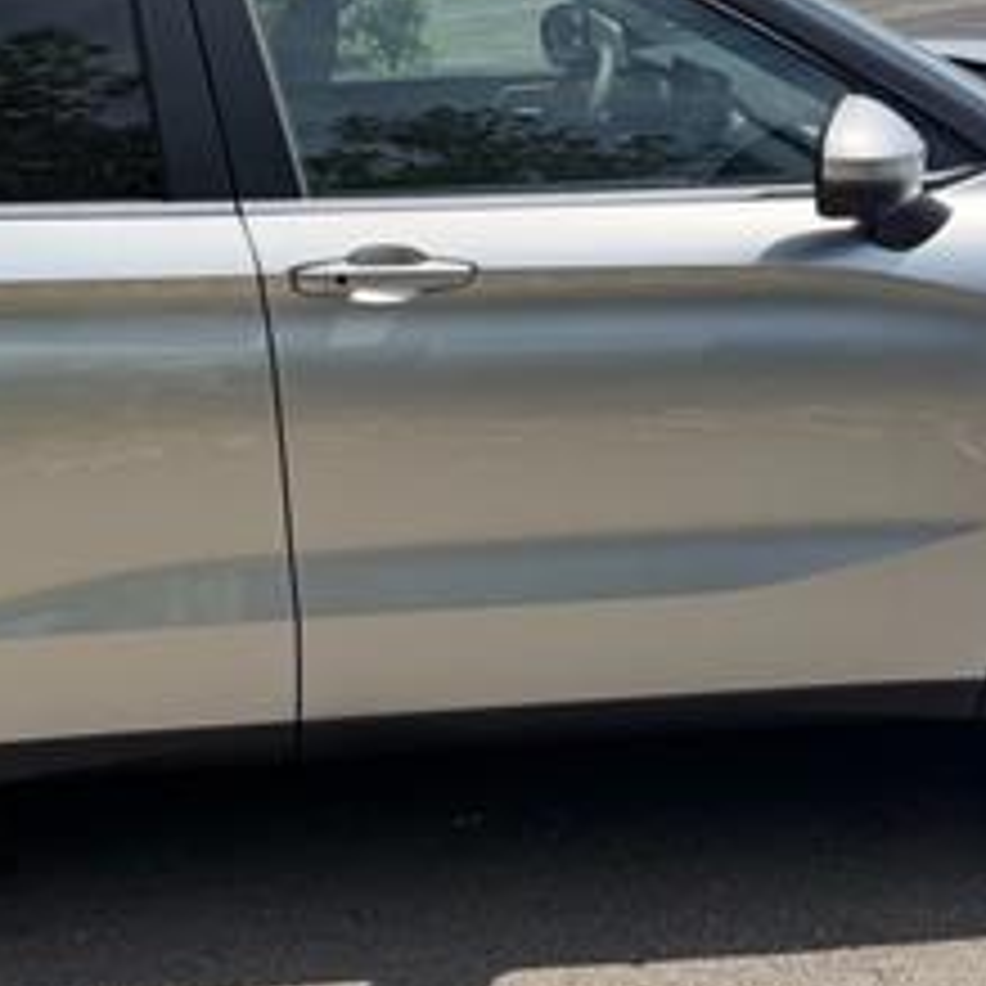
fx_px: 1998
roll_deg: +0.9
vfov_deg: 27.6
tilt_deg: -12.3
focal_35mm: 62
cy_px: 369
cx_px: 306
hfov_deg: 27.5
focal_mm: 6.76
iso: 100
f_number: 1.78
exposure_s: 1/4975
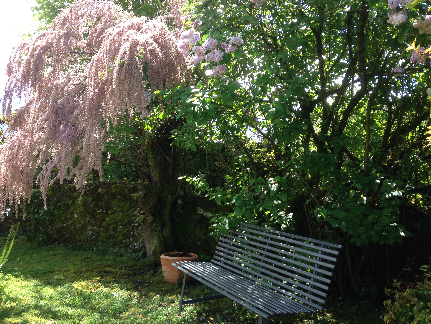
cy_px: 162
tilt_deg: +1.7
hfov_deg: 55.4
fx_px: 411
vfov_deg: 42.9
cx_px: 216
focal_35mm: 33
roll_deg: +1.5
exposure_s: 1/271
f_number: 2.4
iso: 50
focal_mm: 4.12
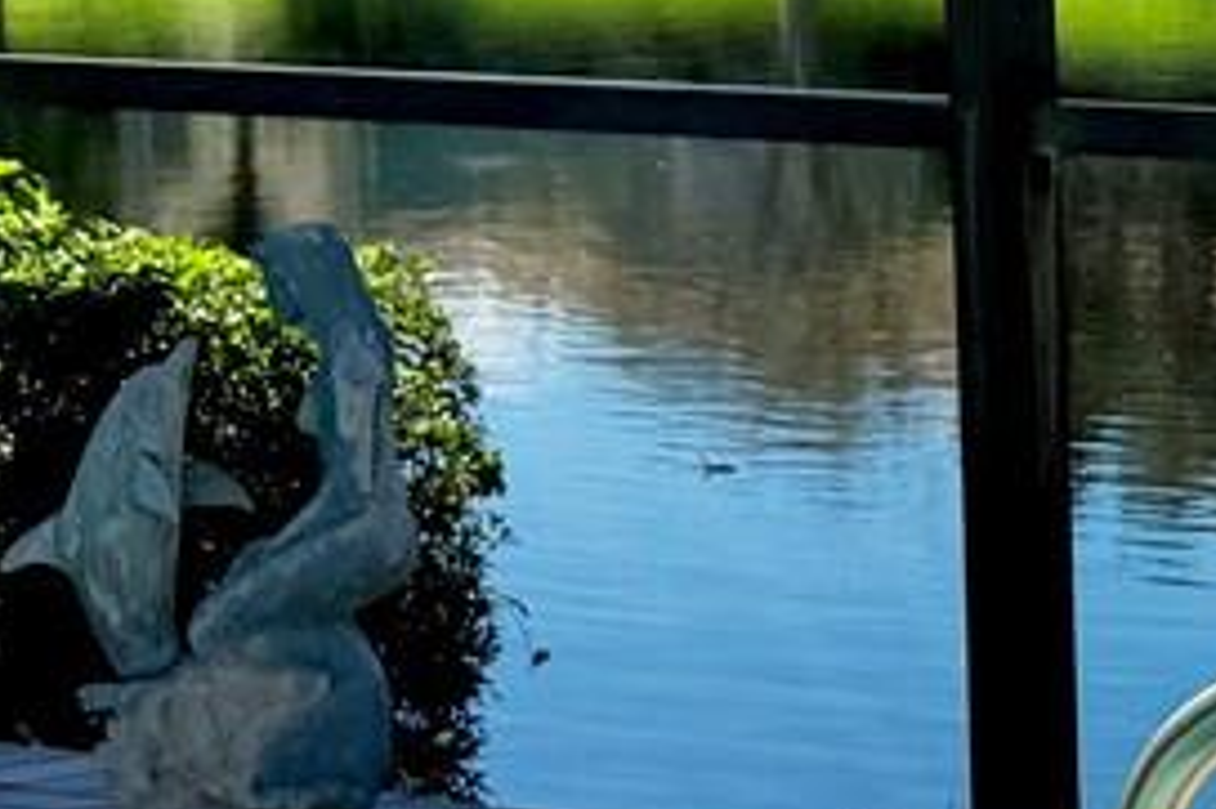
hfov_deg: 12.5
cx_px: 2338
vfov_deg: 9.3
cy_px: 344
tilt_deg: -6.6
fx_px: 4962
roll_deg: -0.6
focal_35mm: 147
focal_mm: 6.76
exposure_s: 1/3759
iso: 80
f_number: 1.78
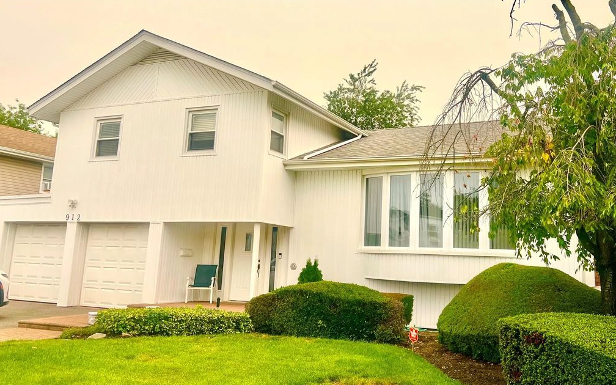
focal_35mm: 28
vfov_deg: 44.3
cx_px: 309
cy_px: 233
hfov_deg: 66.5
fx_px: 470
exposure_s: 1/2915
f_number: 1.5
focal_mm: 5.7
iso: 50
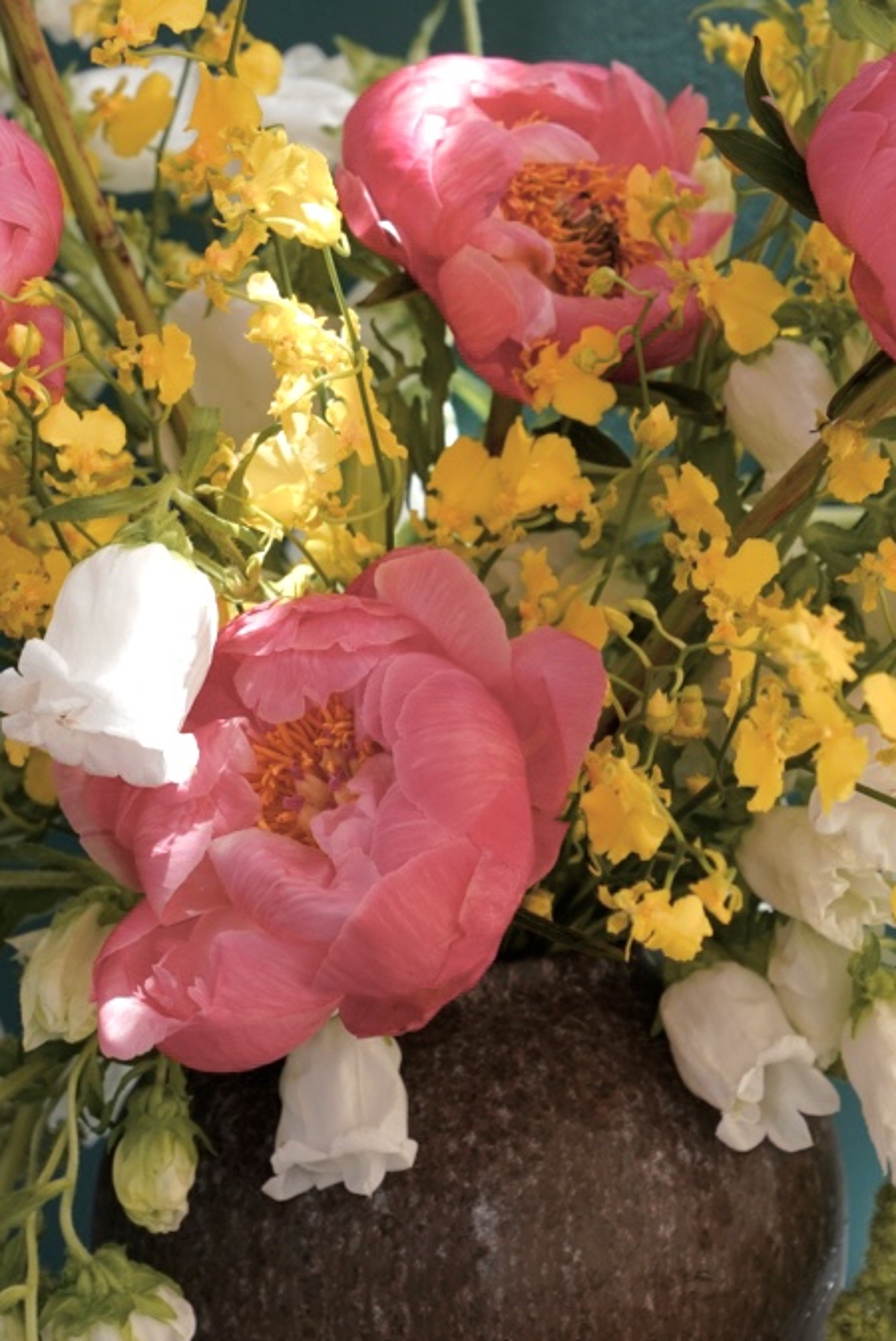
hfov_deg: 8.2
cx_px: 420
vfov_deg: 12.2
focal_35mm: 168
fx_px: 6259
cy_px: 654
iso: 250
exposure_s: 1/160
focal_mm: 70
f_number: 4
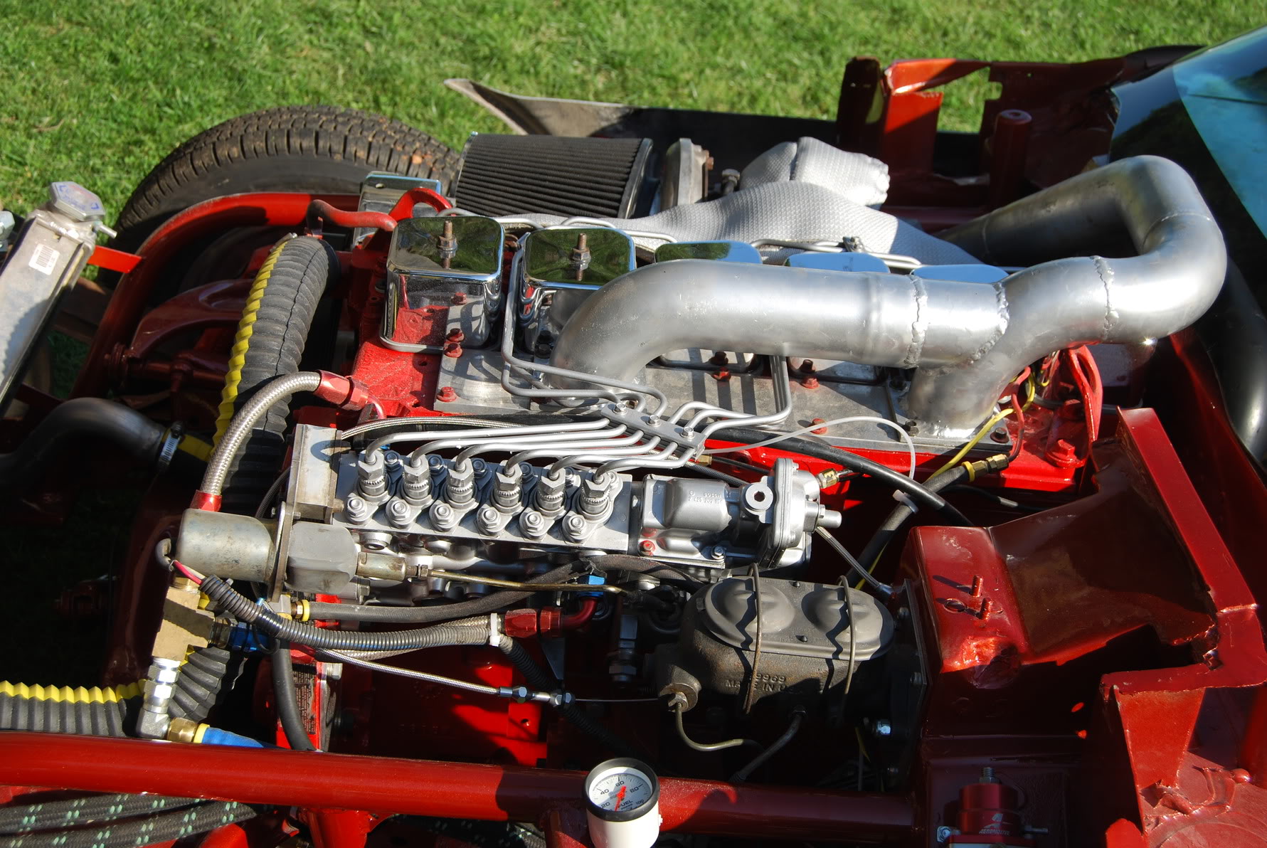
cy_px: 424
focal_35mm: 48
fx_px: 1691
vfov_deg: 28.1
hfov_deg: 41.1
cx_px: 634
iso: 100
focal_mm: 32
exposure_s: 1/200
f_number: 7.1
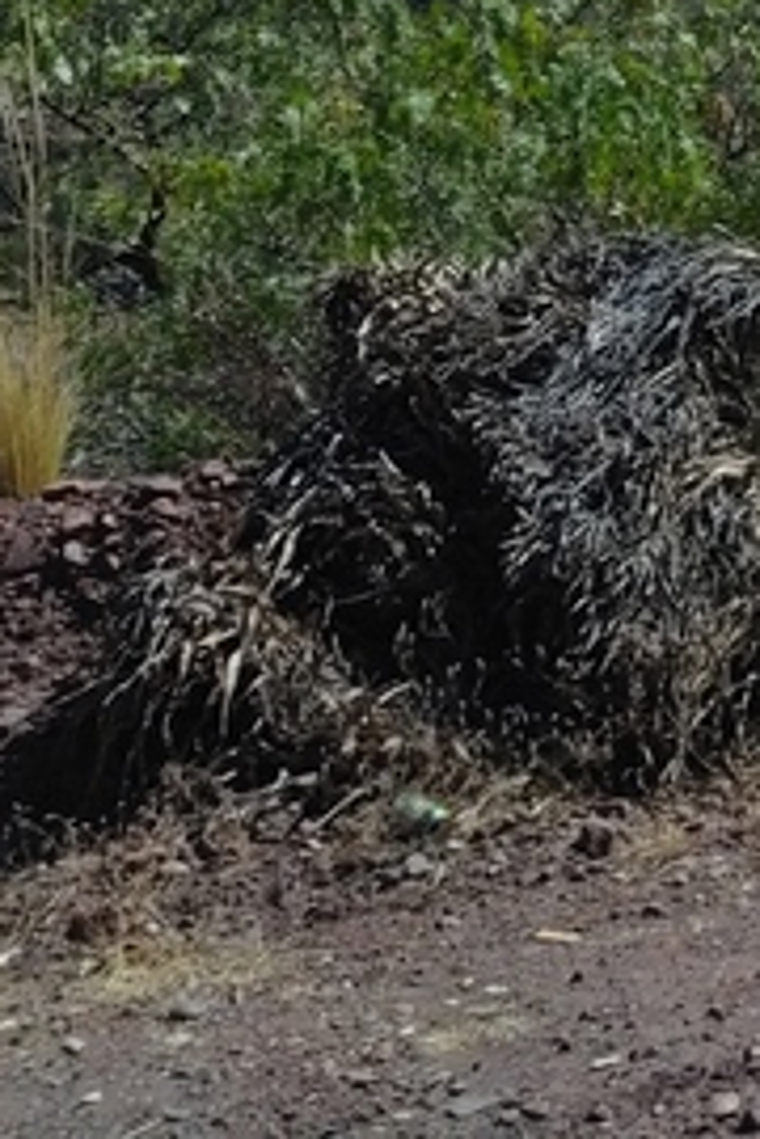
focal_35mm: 101
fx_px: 3198
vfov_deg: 18.4
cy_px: -456
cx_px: 1550
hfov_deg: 12.0
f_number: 1.8
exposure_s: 1/2857
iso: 50
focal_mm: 5.58
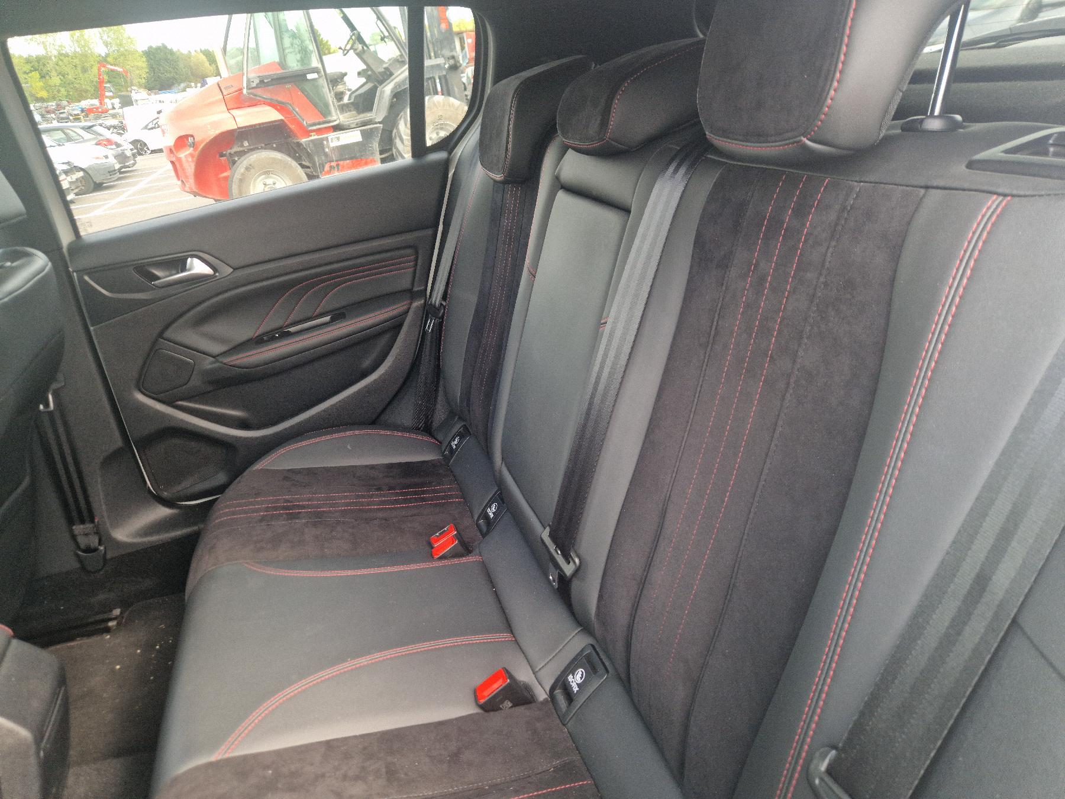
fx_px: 708
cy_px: 400
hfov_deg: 73.9
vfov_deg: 58.9
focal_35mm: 23
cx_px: 532
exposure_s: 1/50
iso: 50
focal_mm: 5.4
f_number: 1.8
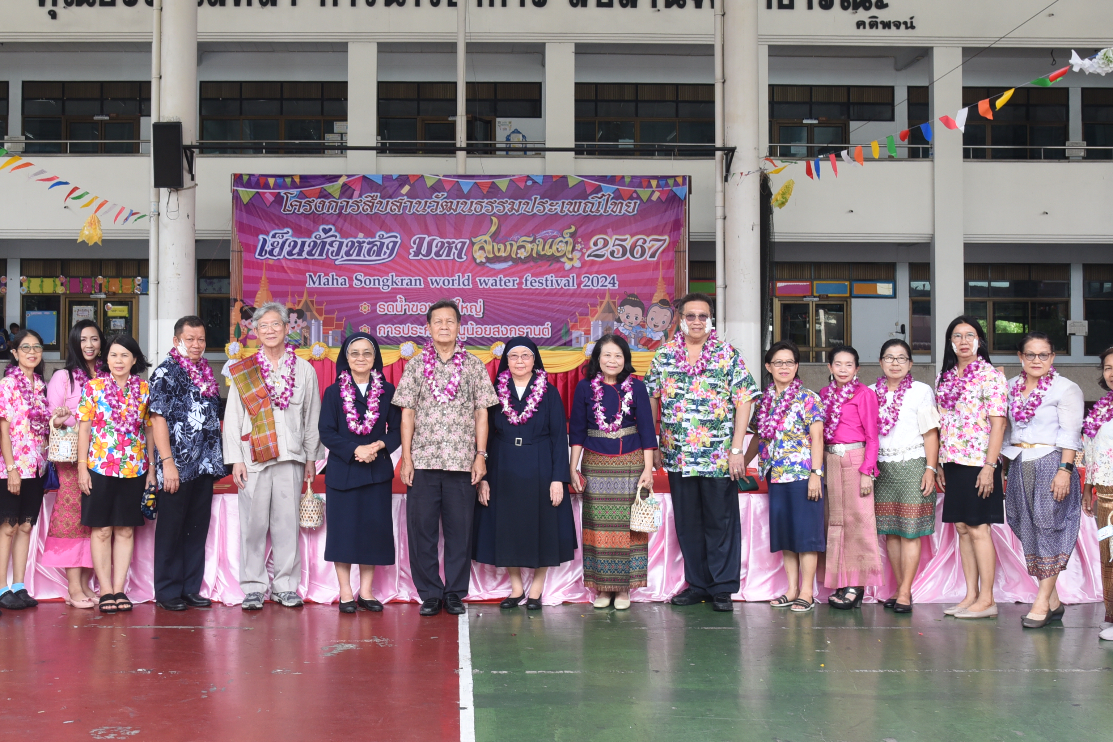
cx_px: 473
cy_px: 315
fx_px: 1360
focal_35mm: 44
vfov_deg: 30.5
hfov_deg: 44.4
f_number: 4.5
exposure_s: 1/80
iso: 500
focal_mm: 30
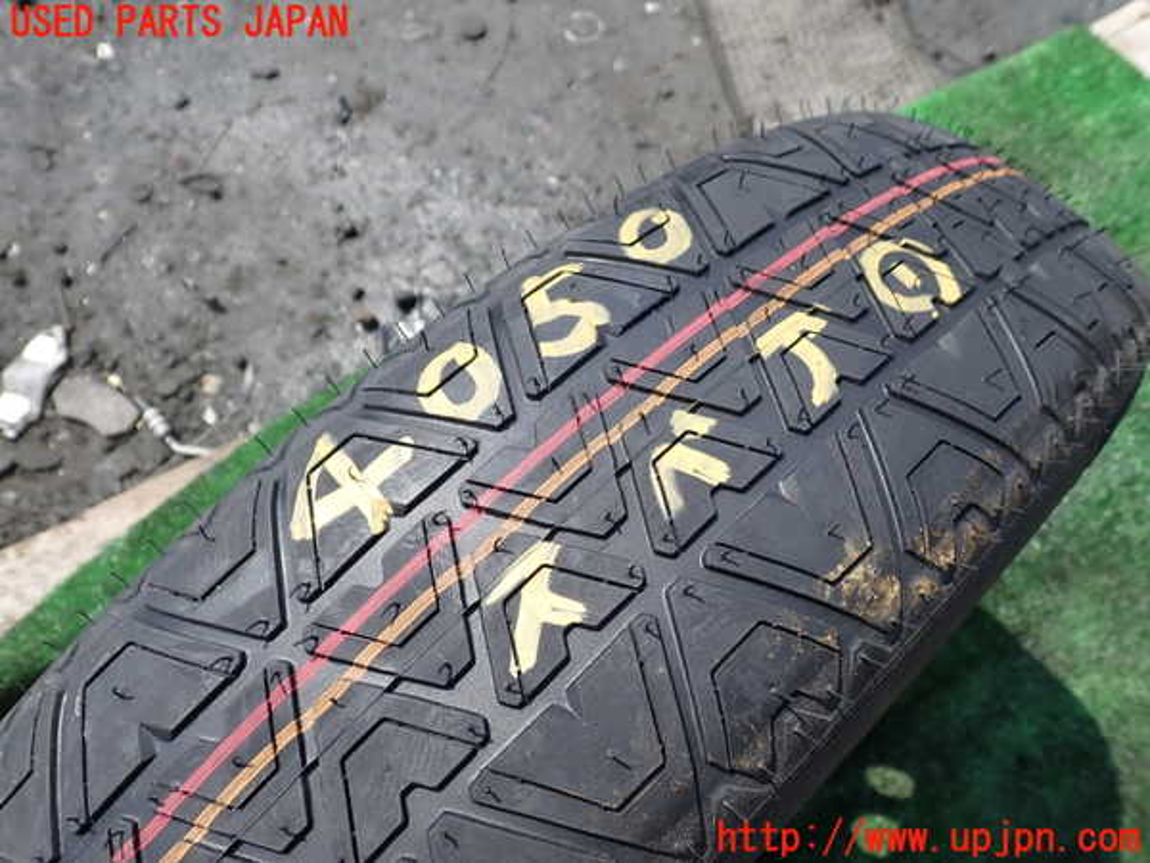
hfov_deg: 60.0
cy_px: 432
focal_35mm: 30
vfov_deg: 46.8
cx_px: 575
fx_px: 997
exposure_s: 1/800
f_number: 3.2
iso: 100
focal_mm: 5.4
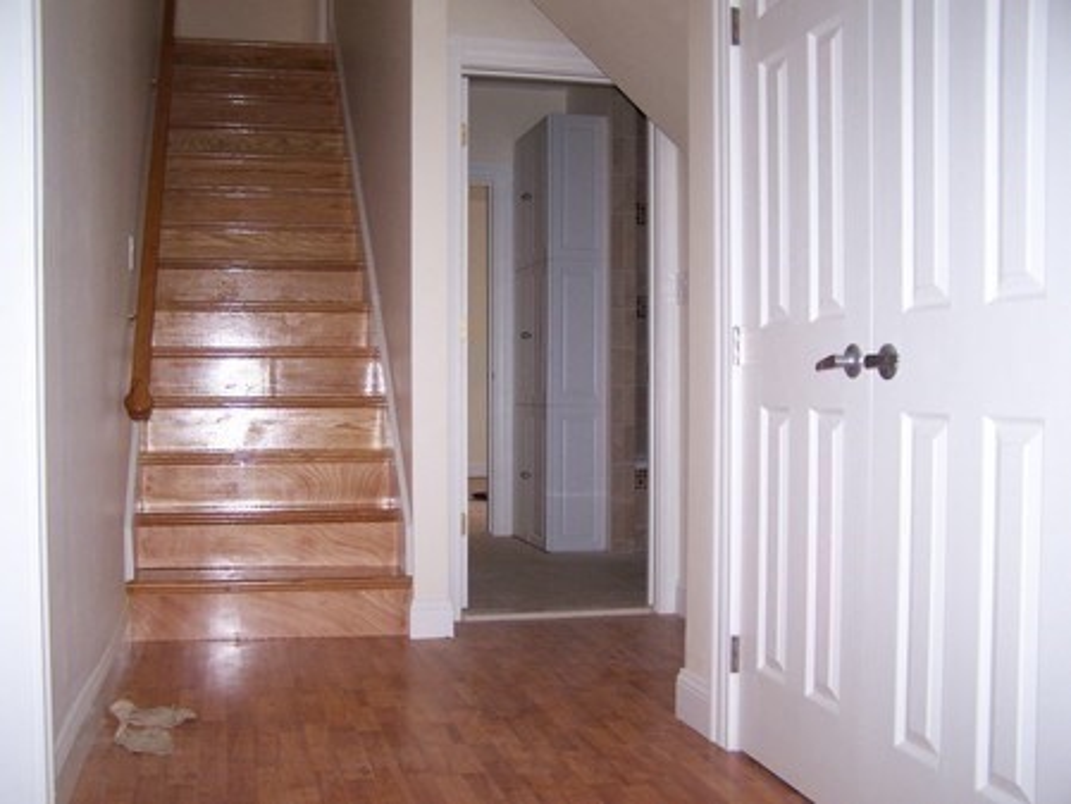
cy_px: 402
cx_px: 536
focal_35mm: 38
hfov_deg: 49.0
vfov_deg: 37.7
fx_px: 1176
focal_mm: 6.3
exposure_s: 1/60
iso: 140
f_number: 2.8
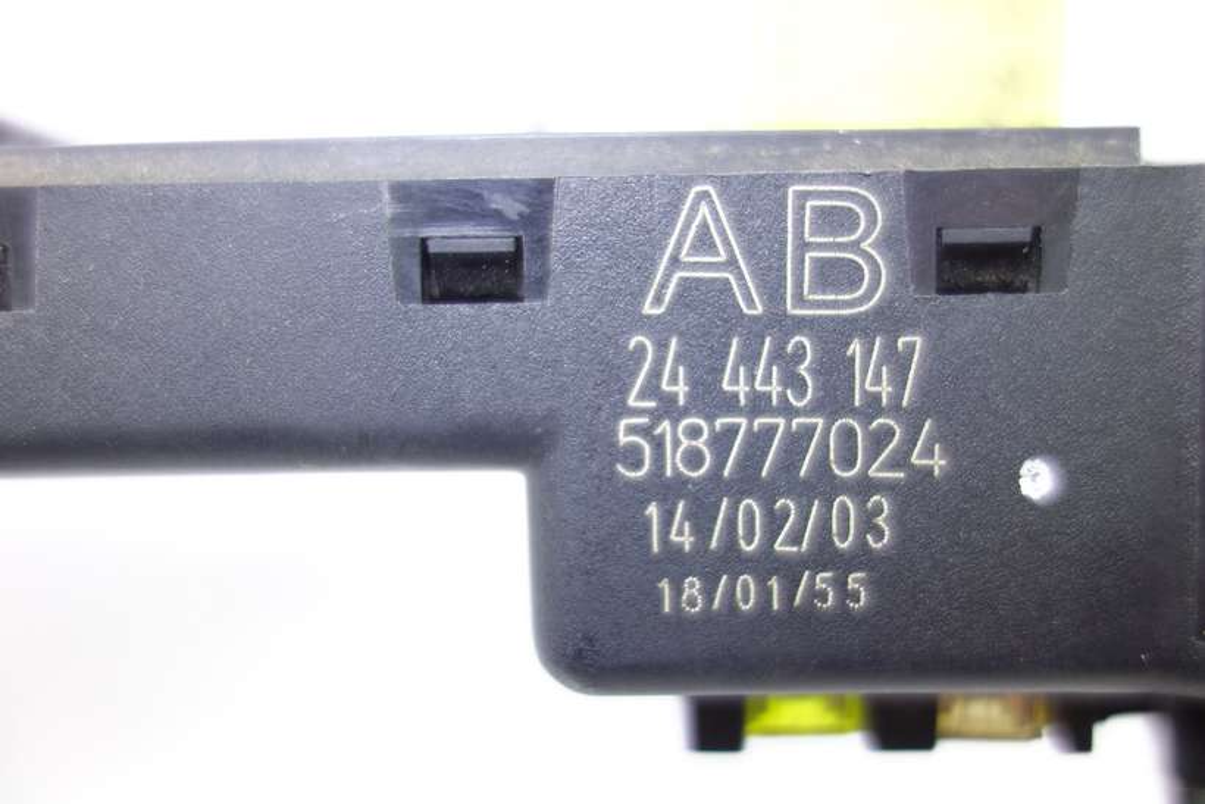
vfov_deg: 46.4
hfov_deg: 65.5
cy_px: 402
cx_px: 602
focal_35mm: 28
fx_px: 937
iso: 160
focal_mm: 10.4
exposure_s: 1/30
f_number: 1.8
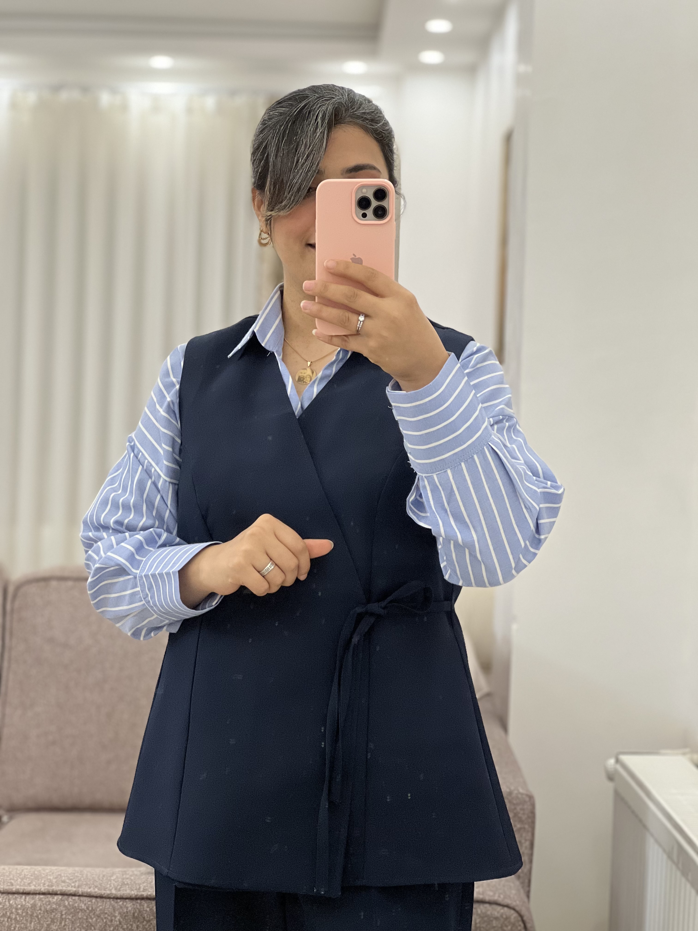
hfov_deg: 19.1
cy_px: 466
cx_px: 349
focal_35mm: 77
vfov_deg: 25.3
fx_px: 2070
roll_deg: -0.9
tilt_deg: -12.0
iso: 125
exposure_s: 1/100
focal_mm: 9
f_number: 2.8
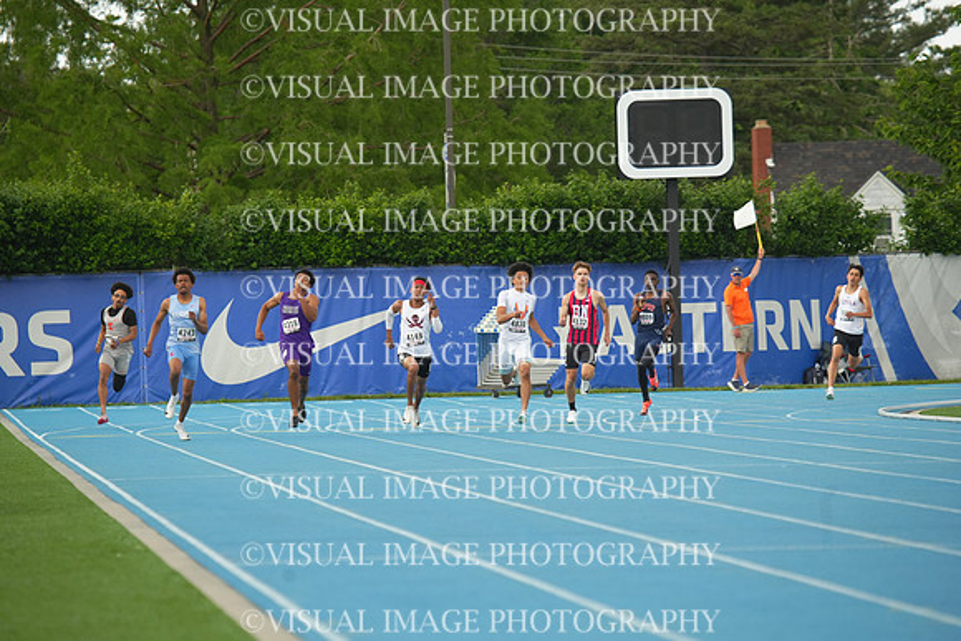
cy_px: 320
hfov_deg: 7.9
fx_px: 6942
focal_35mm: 260
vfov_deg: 5.3
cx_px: 480
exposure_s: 1/1250
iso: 1000
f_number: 5.6
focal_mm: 260
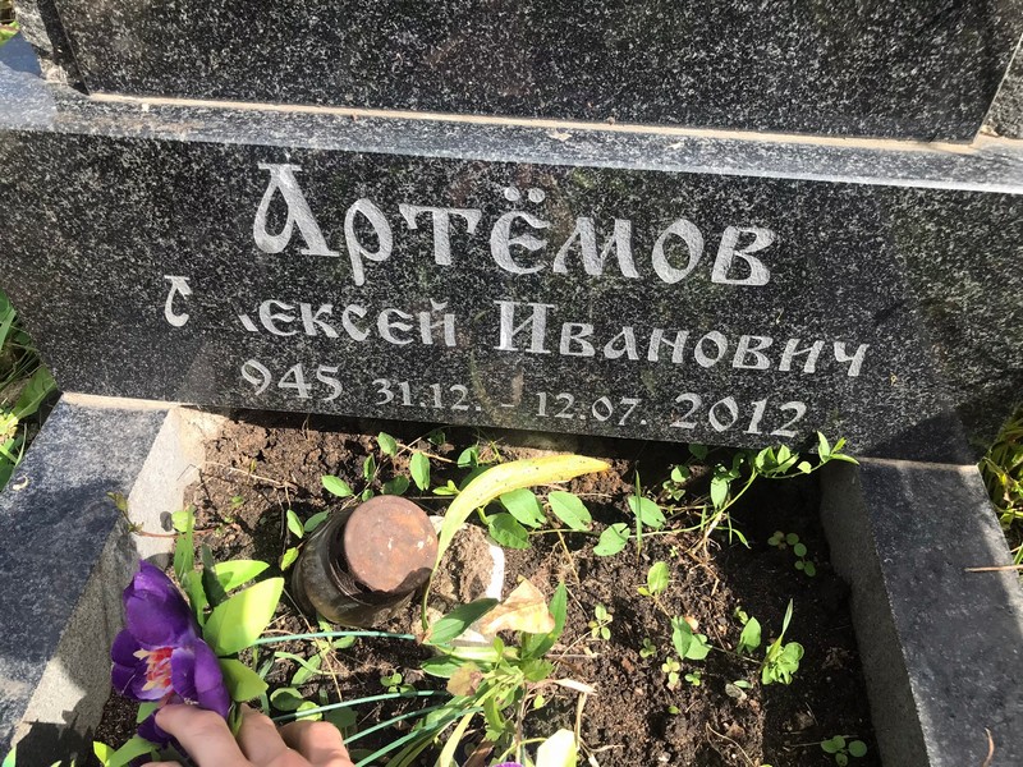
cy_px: 384
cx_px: 512
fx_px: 827
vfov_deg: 49.7
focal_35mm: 28
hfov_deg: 63.4
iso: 20
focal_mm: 3.99
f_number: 1.8
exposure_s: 1/958
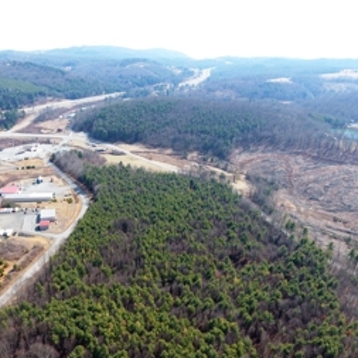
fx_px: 328
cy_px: 180
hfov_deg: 56.9
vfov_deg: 57.3
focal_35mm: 28
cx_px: 143
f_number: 2.8
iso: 100
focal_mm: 3.61
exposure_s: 1/360
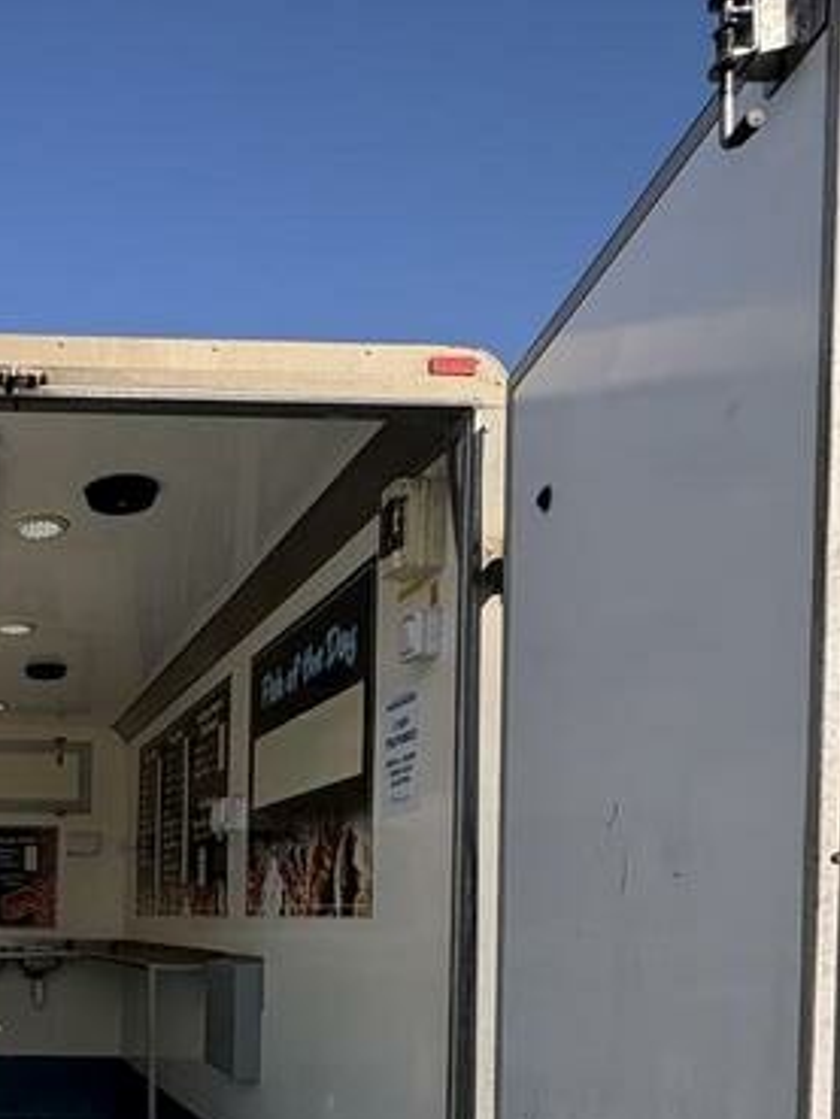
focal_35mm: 34
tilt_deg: +3.4
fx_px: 1099
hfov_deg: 36.8
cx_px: -30
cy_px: 943
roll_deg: -0.2
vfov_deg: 49.7
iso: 50
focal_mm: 2.22
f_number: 2.2
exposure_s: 1/1789
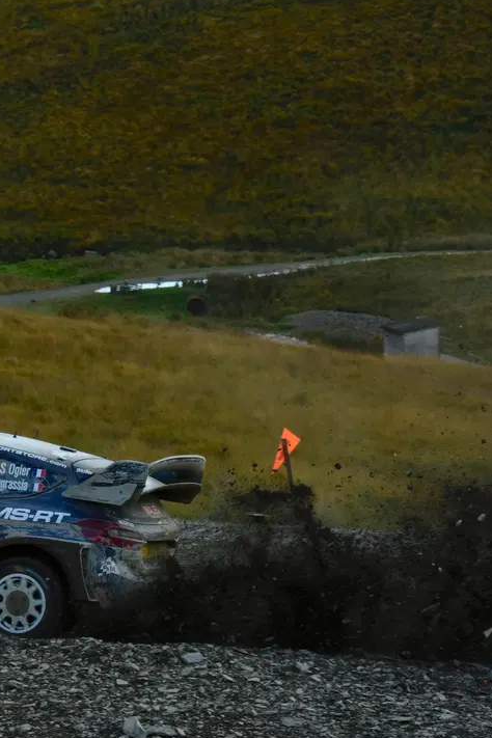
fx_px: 4838
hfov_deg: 5.8
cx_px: -59
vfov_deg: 8.7
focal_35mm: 236
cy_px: 402
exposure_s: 1/400
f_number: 14
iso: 1600
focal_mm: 140
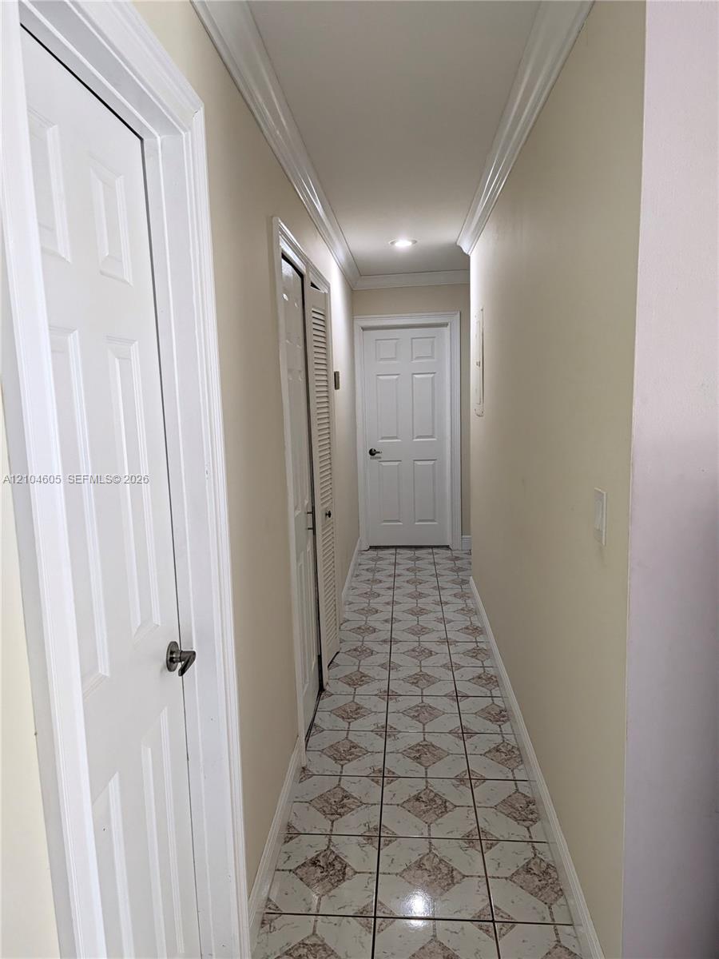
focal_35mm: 23
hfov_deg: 58.9
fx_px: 637
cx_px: 360
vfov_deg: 73.9
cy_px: 480
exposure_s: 1/42.7
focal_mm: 5.28
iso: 20
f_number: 1.7
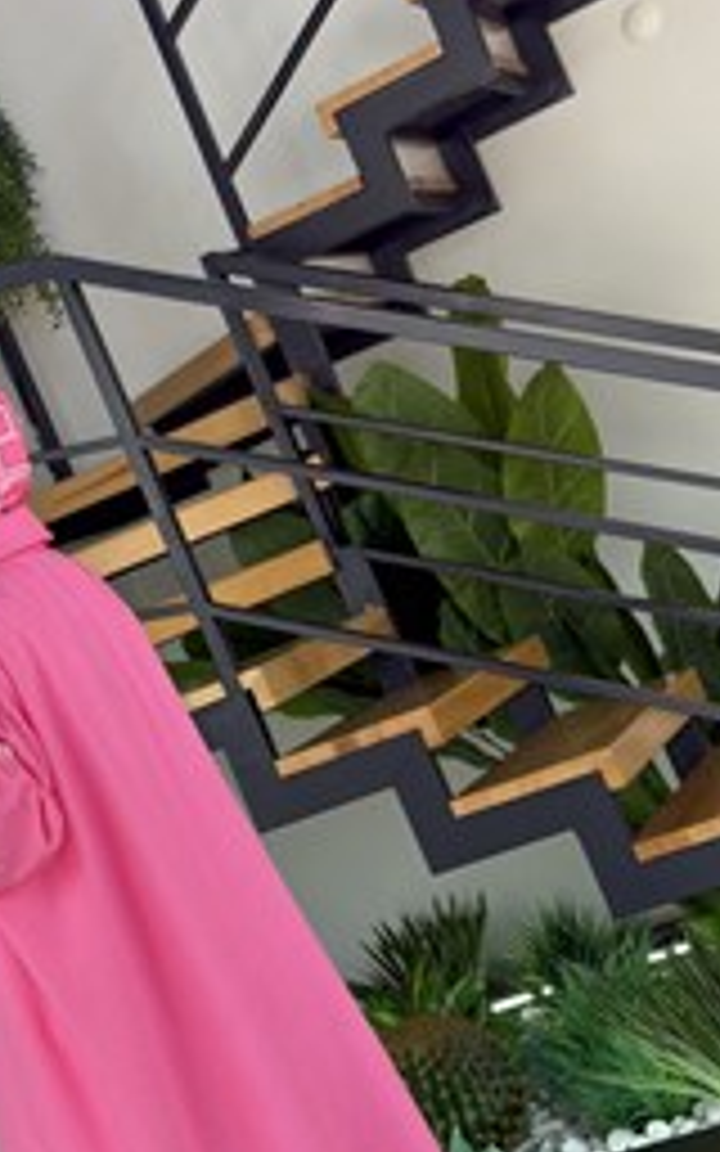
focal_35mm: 82
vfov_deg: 25.1
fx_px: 2574
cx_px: 54
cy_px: 736
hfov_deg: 15.7
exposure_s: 1/176
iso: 64
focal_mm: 6.76
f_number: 1.78
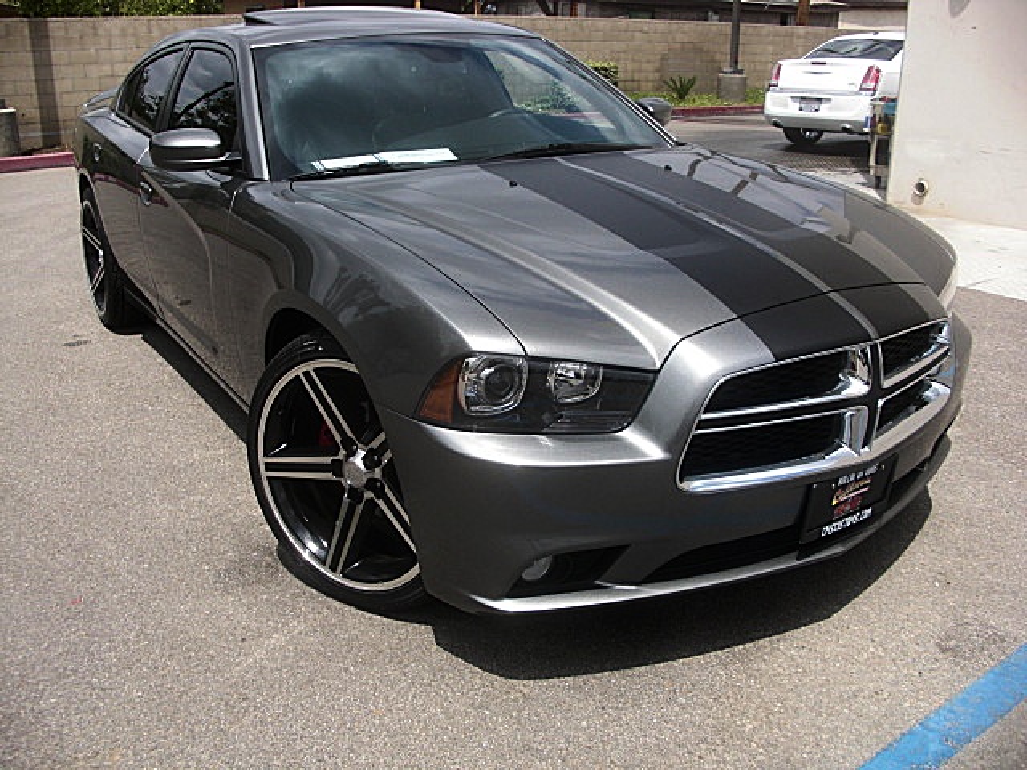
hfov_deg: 51.4
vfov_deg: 39.7
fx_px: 1068
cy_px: 385
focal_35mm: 36
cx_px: 514
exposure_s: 1/125
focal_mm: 6.3
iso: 50
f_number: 7.9
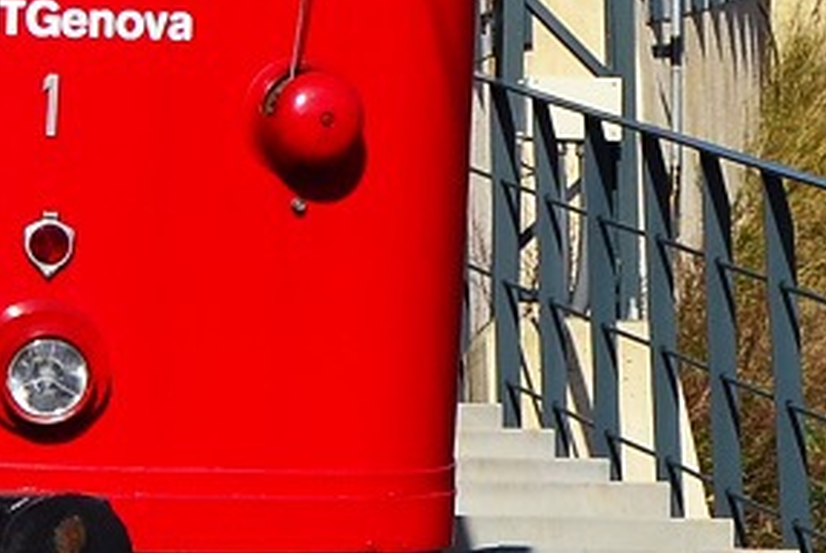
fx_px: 9210
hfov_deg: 5.1
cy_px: -801
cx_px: -380
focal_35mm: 401
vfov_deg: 3.4
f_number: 7.1
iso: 100
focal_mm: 40
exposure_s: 1/500
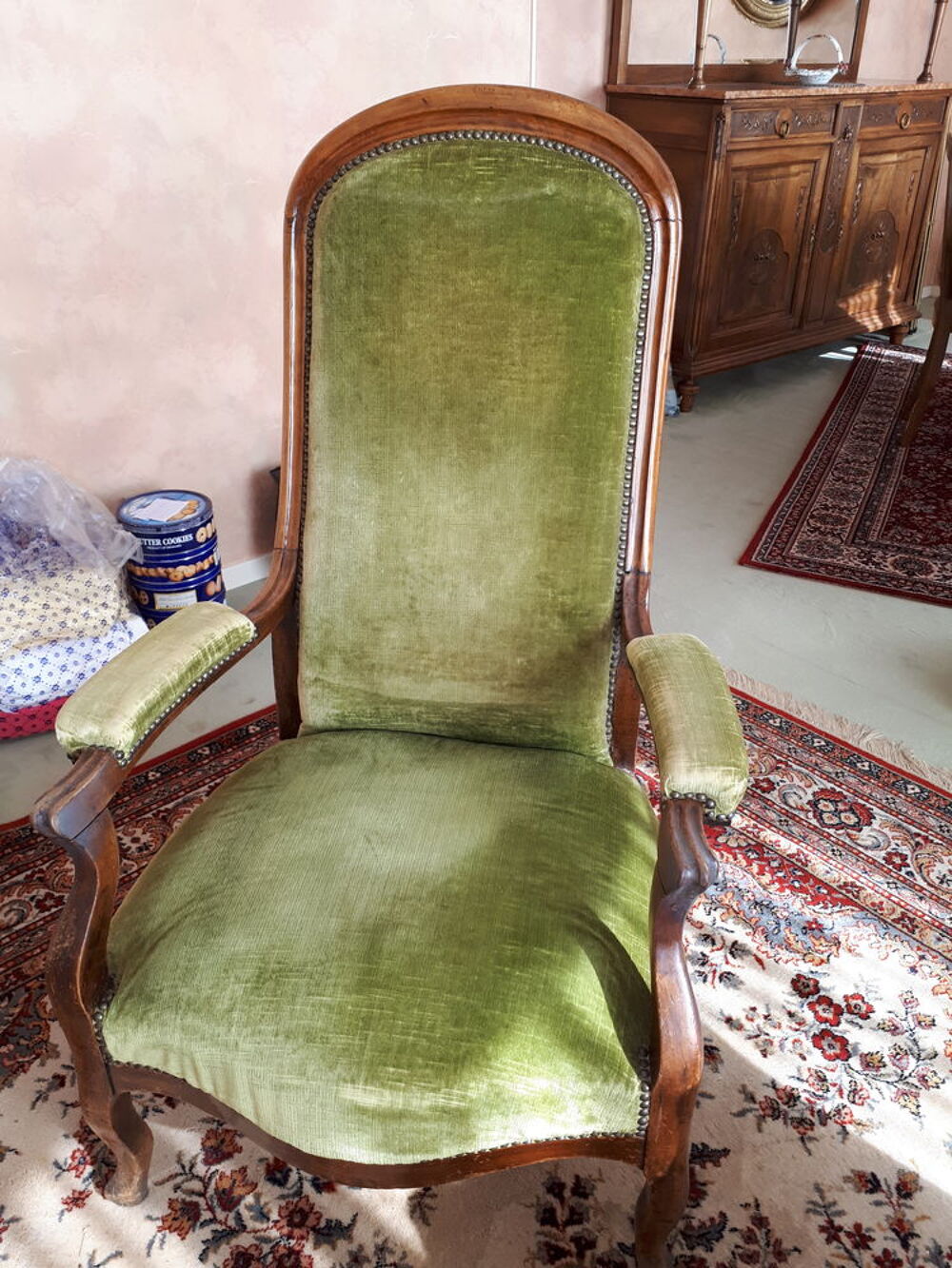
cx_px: 476
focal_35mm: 27
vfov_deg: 65.3
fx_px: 990
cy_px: 634
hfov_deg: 51.4
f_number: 1.9
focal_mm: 3.6
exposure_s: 1/100
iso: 64
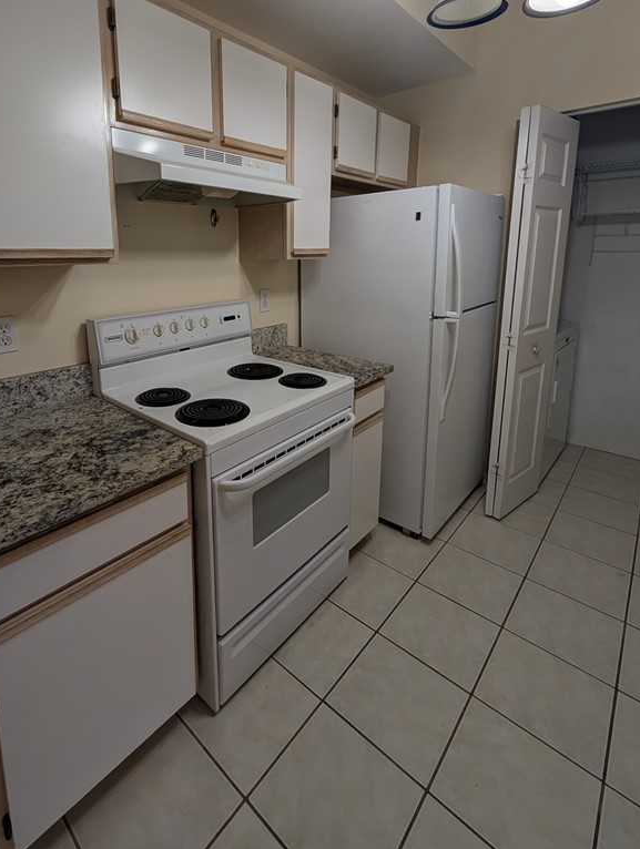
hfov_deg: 77.7
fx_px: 393
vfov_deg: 93.0
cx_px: 270
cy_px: 335
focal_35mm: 16
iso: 50
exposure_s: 1/120
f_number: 1.7
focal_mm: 2.02
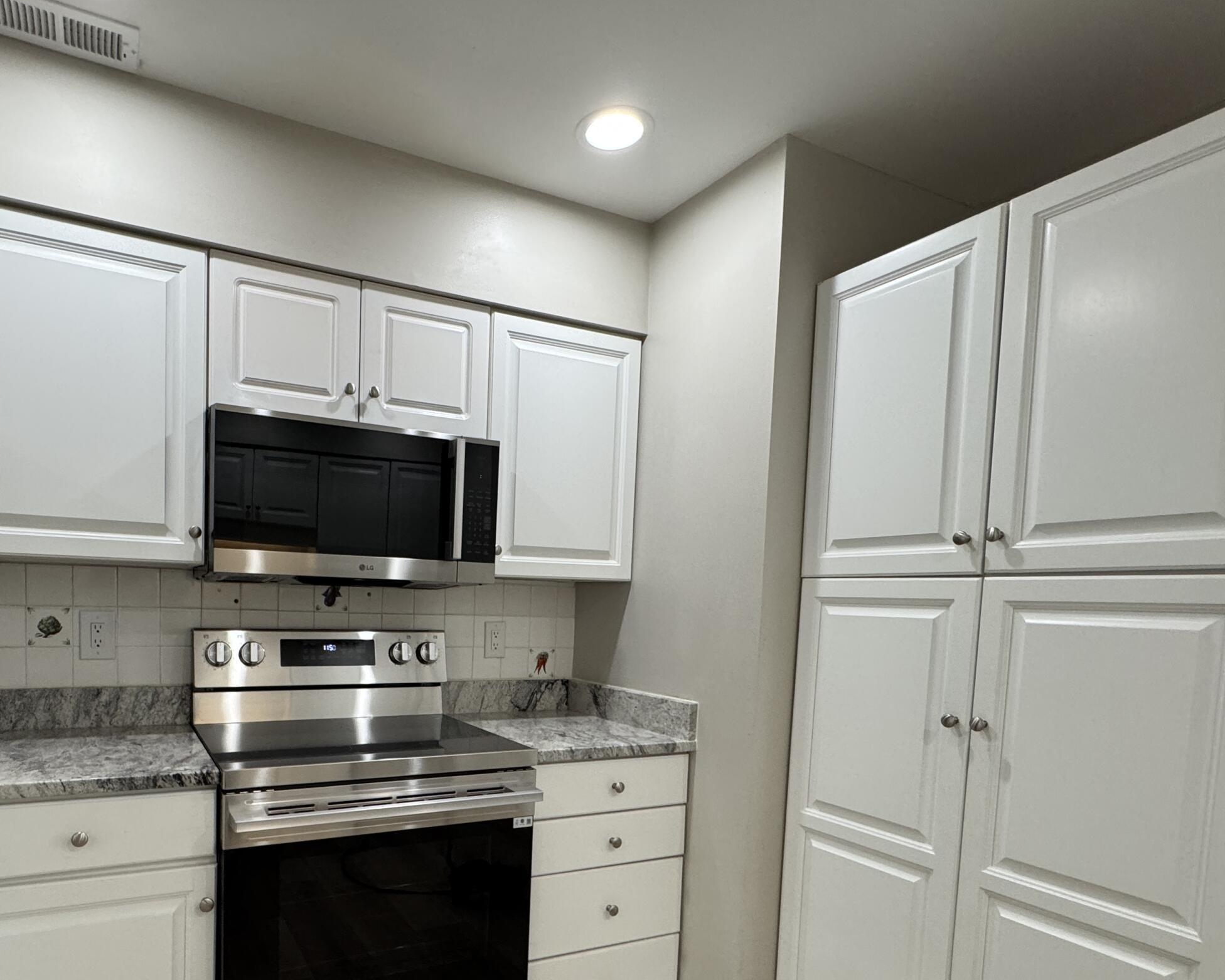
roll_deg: -2.2
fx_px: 761
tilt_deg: -4.1
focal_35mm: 21
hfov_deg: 76.3
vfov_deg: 63.9
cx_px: 459
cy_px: 652
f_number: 2.2
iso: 250
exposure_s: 1/120
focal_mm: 2.22
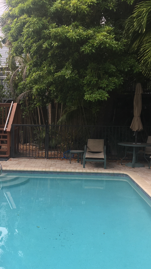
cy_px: 153
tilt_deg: -6.0
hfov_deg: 24.0
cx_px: 26
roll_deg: +0.3
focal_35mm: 49
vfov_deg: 42.0
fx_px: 349
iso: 25
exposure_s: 1/195
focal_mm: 4.15
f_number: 2.2
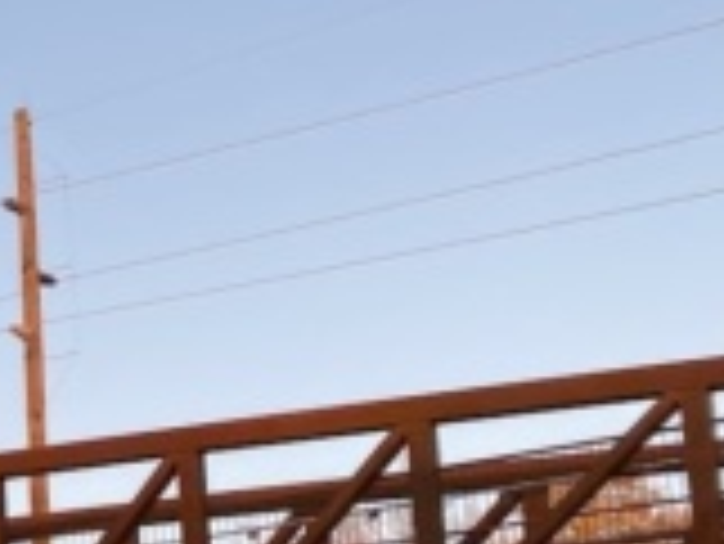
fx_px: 2030
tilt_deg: +10.3
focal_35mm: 97
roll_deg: -0.6
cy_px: 647
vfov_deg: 14.8
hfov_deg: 16.5
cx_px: -621
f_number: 1.8
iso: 32
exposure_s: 1/340
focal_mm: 4.25
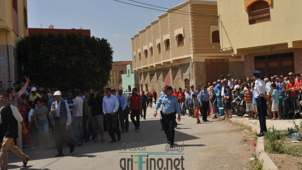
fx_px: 384
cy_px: 74
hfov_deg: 42.9
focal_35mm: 48
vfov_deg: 24.9
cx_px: 152
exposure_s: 1/200
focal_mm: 28
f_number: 13
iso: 200
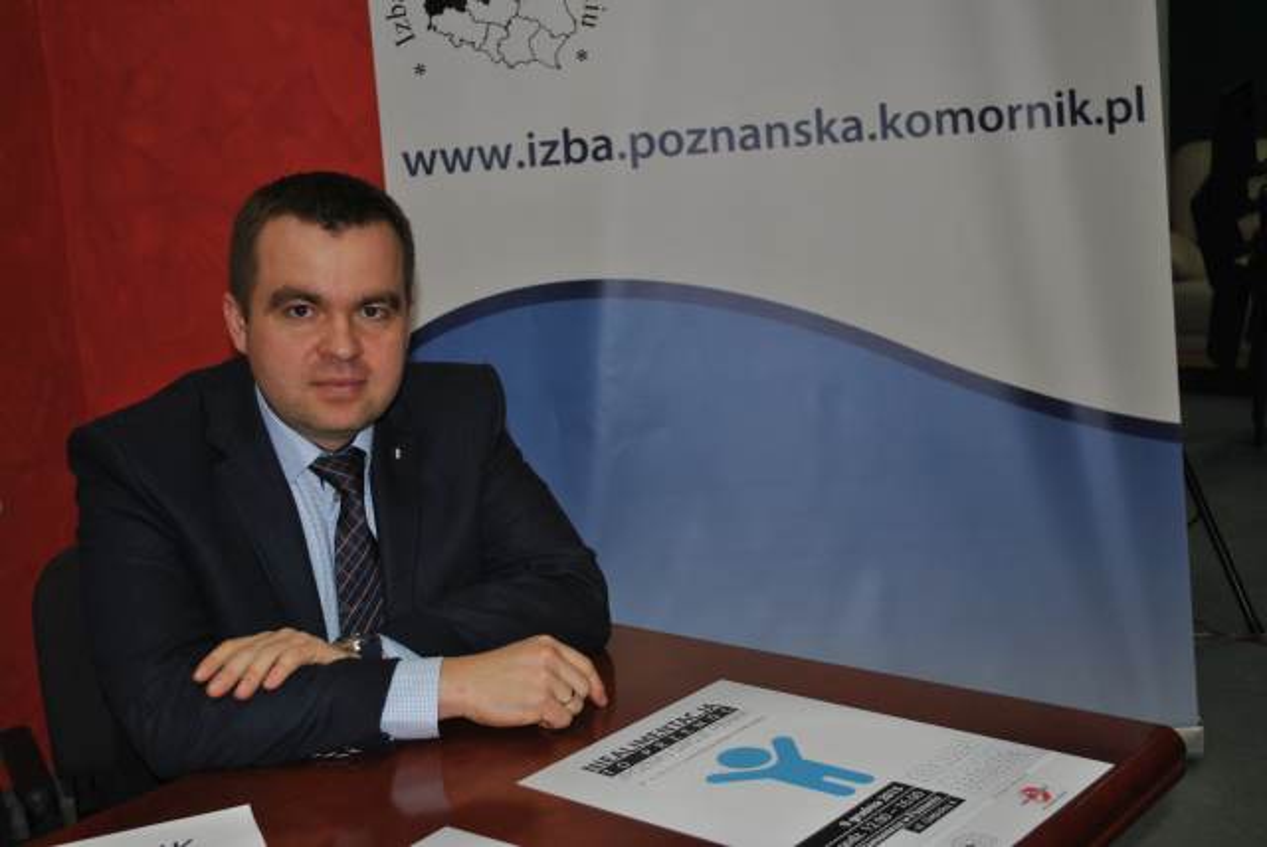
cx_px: 634
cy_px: 424
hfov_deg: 41.1
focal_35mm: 48
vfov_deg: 28.1
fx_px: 1691
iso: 200
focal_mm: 32
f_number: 4.8
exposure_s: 1/60
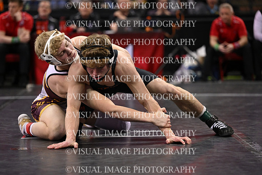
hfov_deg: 15.2
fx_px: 983
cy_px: 88
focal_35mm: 135
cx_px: 131
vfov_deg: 10.2
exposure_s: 1/1000
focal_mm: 135
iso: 4000
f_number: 3.2
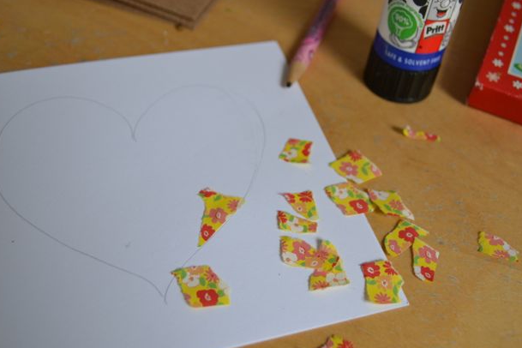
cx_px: 264
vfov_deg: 32.6
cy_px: 181
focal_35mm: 41
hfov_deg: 47.4
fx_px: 594
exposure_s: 1/30
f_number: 4.2
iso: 560
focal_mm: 26
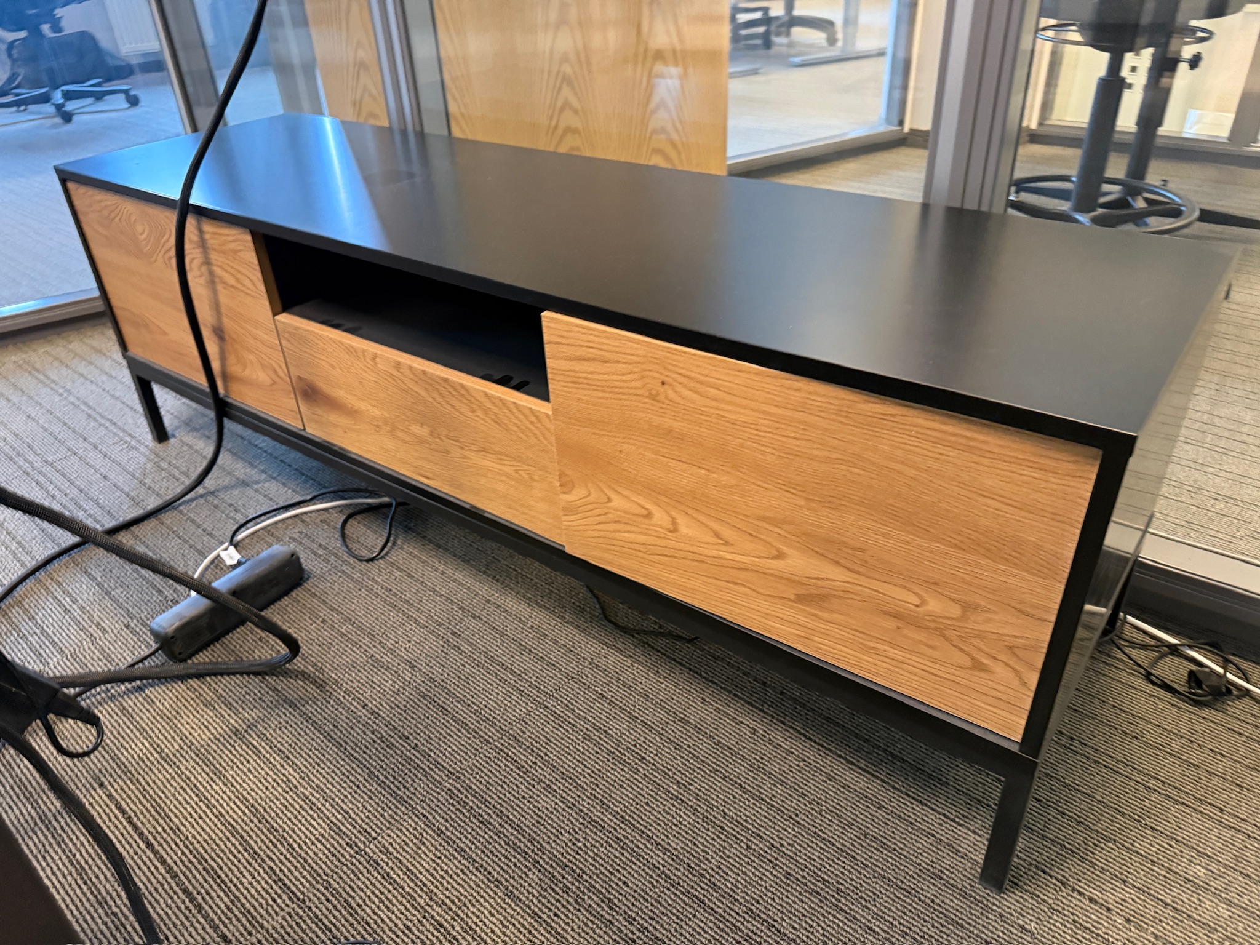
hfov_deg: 71.6
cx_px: 630
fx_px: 874
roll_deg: +3.2
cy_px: 472
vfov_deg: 56.8
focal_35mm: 24
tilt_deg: -30.9
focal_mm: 6.76
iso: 640
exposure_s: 1/33
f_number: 1.78
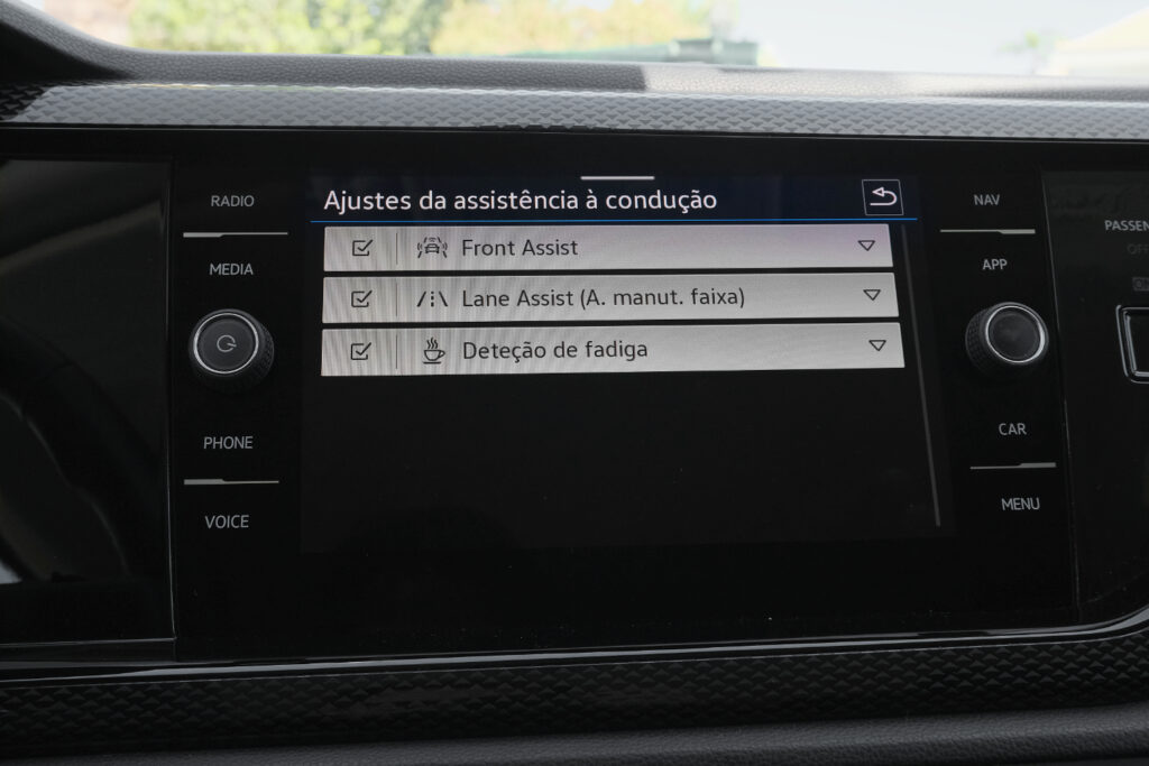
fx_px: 1149
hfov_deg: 53.1
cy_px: 383
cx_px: 574
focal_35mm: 36
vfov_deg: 36.9
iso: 2000
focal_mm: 24.2
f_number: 9
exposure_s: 1/180
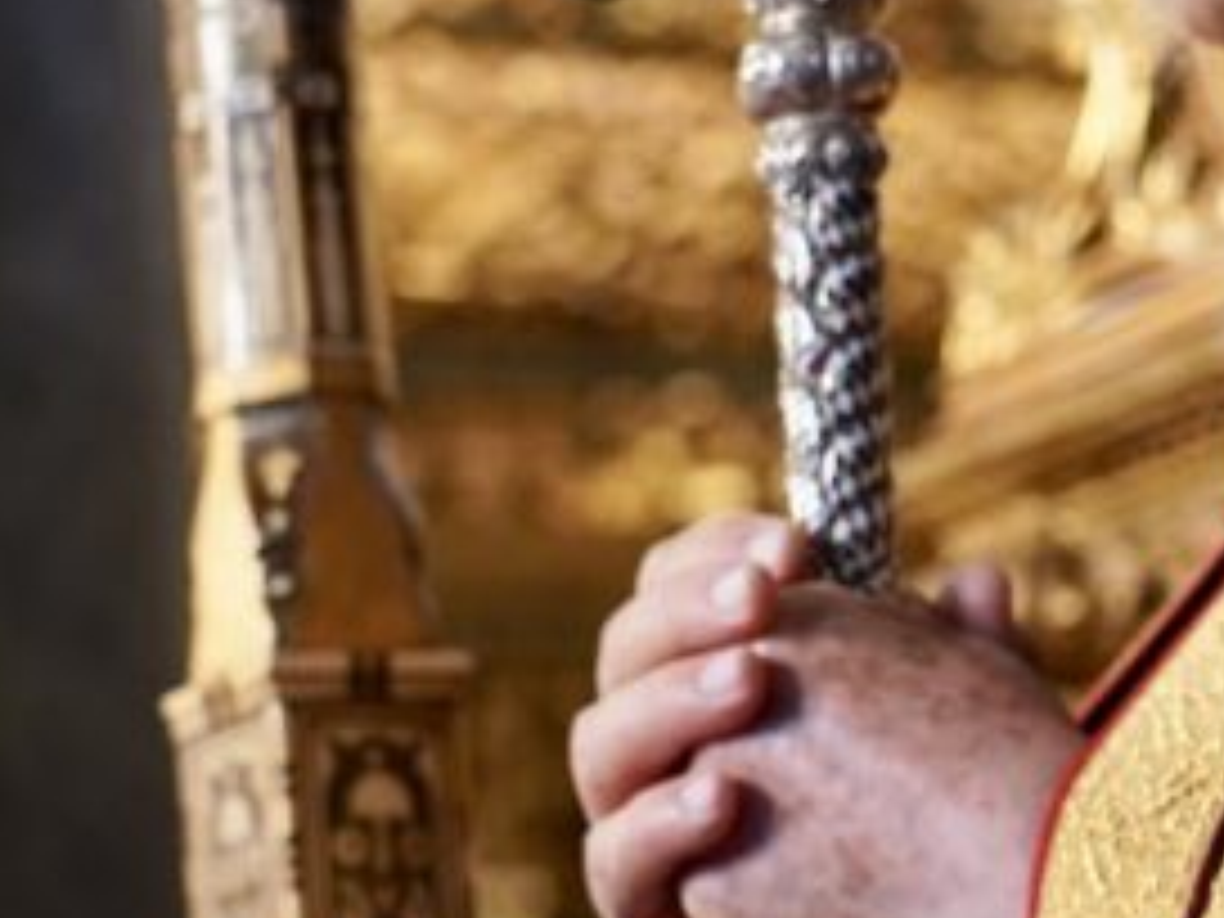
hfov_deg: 9.6
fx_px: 7284
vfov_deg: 7.2
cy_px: 502
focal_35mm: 206
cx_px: 922
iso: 3200
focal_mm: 57
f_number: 4
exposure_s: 1/60
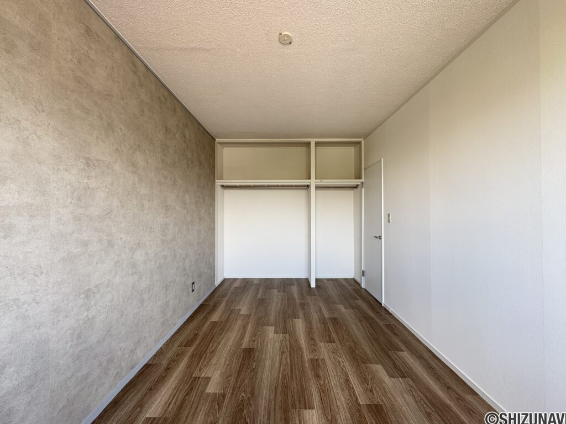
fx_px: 229
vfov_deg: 85.7
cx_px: 283
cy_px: 212
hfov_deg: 102.1
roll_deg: +0.4
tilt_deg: +1.3
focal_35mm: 14
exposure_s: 1/99
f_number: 2.2
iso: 160
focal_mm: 2.22
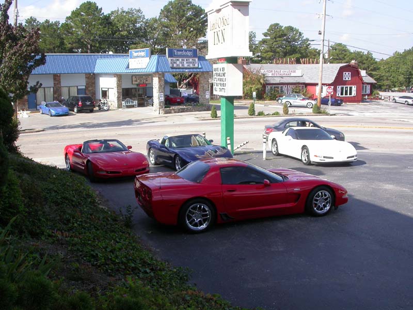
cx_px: 206
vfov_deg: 37.7
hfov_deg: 49.0
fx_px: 453
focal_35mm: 38
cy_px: 155
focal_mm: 7.85
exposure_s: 1/239
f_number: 6
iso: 100
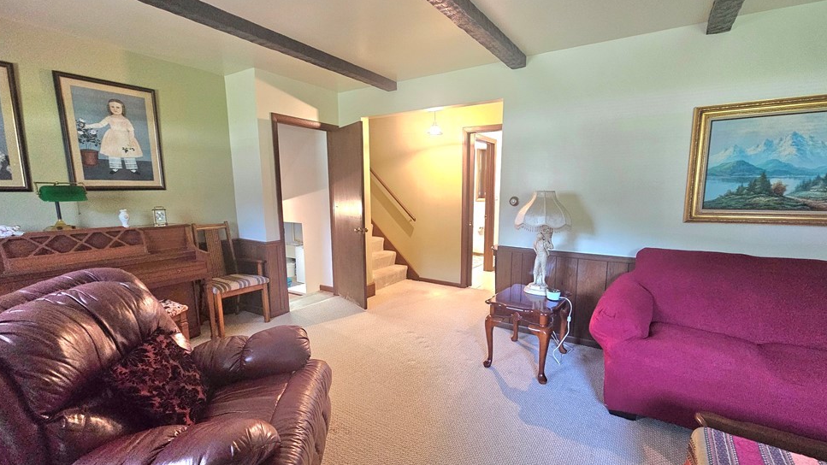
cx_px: 430
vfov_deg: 70.5
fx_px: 329
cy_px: 241
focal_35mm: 15
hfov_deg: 102.9
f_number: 2.2
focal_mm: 2.2
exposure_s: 1/30
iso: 640
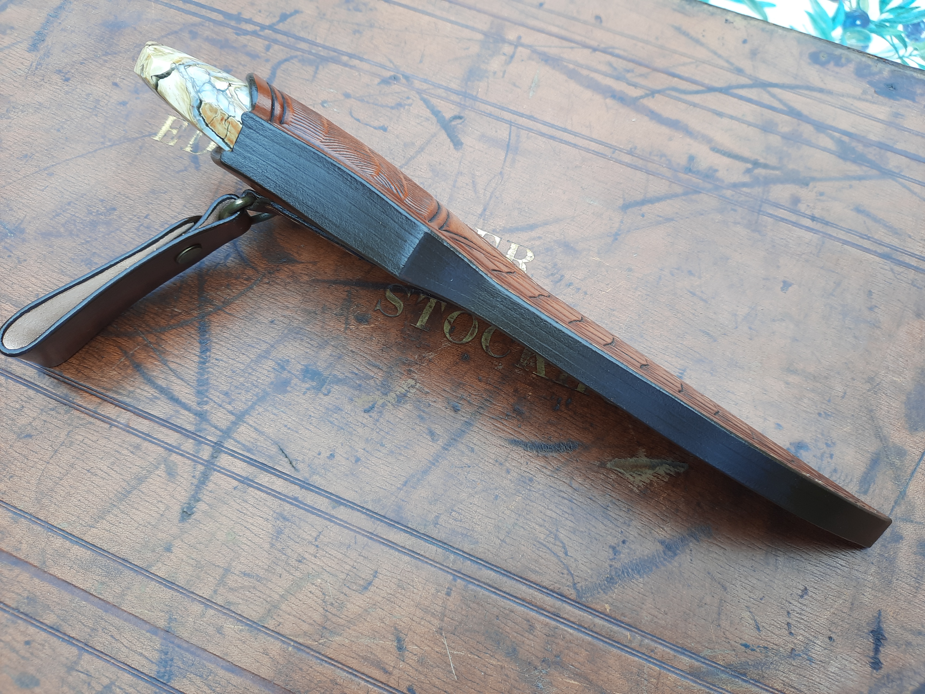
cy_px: 347
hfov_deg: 69.4
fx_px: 668
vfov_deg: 54.9
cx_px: 462
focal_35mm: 25
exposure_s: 1/100
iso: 32
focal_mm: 4.6
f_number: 2
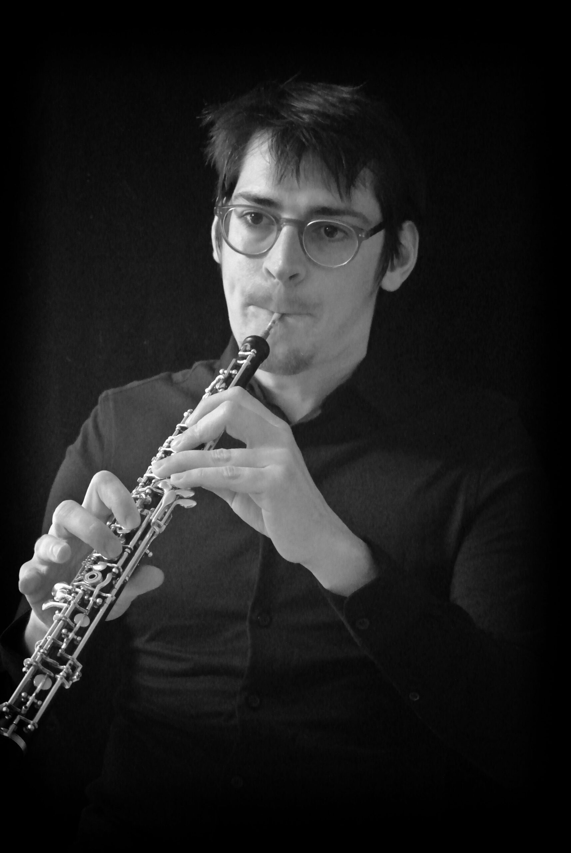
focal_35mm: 81
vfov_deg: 25.0
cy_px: 426
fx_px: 1921
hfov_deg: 16.9
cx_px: 286
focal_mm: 30
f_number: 3.8
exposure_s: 1/60
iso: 6400
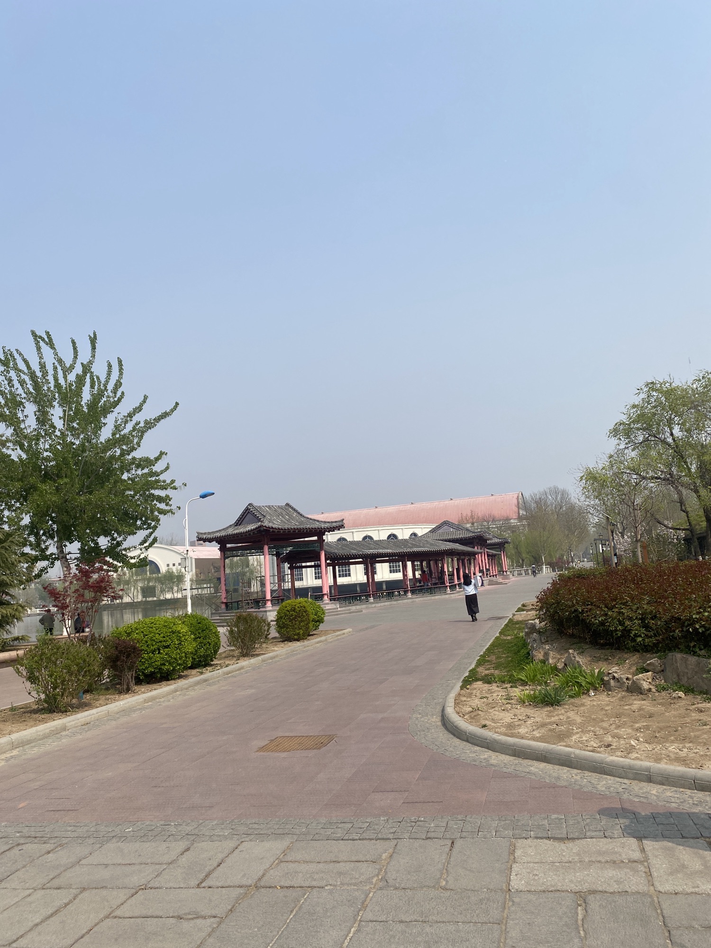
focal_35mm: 26
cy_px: 474
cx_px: 356
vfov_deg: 67.3
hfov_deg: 53.1
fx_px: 712
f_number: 1.8
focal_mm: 4.25
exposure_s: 1/4608
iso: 32
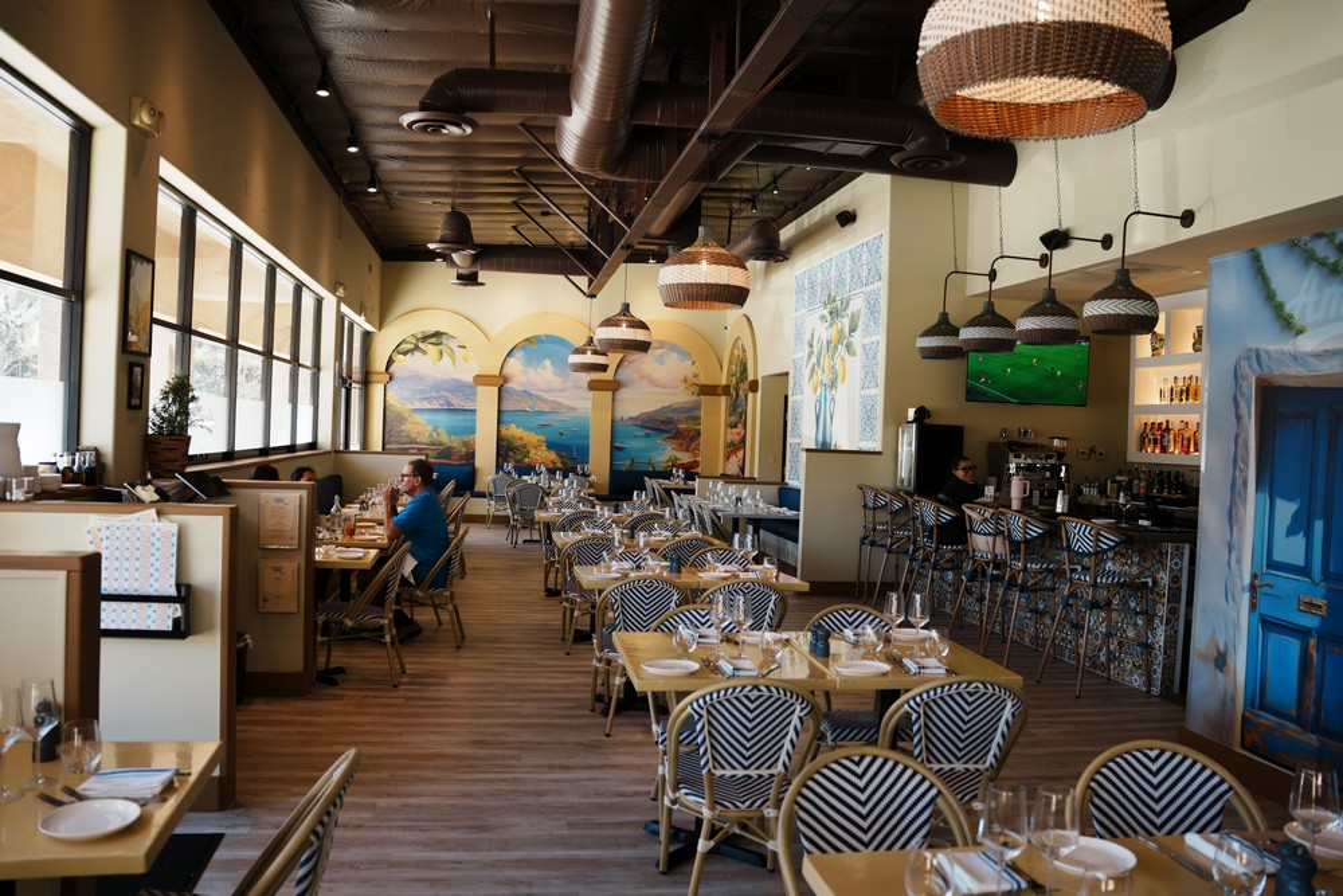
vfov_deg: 46.4
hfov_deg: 65.5
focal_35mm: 28
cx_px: 672
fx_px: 1045
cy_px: 448
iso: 100
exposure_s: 1/60
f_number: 4
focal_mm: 28
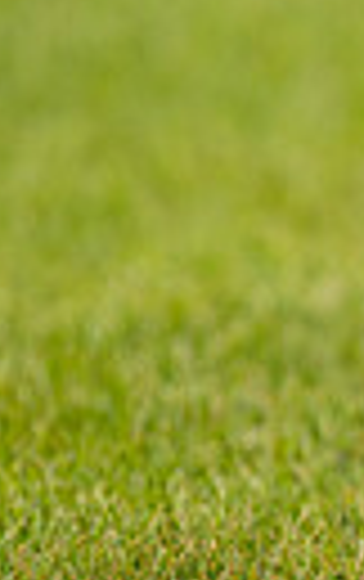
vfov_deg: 1.5
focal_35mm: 1377
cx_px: 1123
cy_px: 582
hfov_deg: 1.0
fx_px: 21783
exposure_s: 1/500
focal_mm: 300
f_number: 5
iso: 200
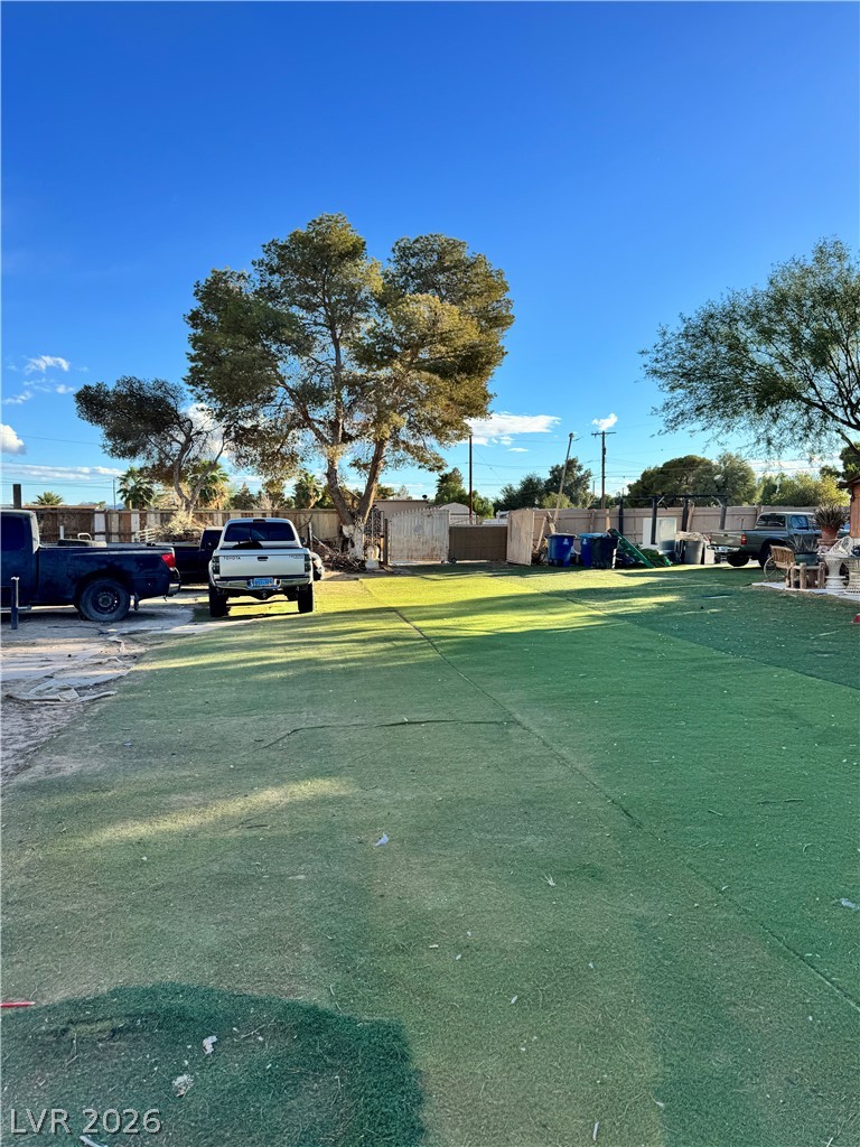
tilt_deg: -4.0
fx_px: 795
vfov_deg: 71.6
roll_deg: +0.2
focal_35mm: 24
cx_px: 430
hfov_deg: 56.8
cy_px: 574
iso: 80
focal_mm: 6.76
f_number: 1.78
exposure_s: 1/2252
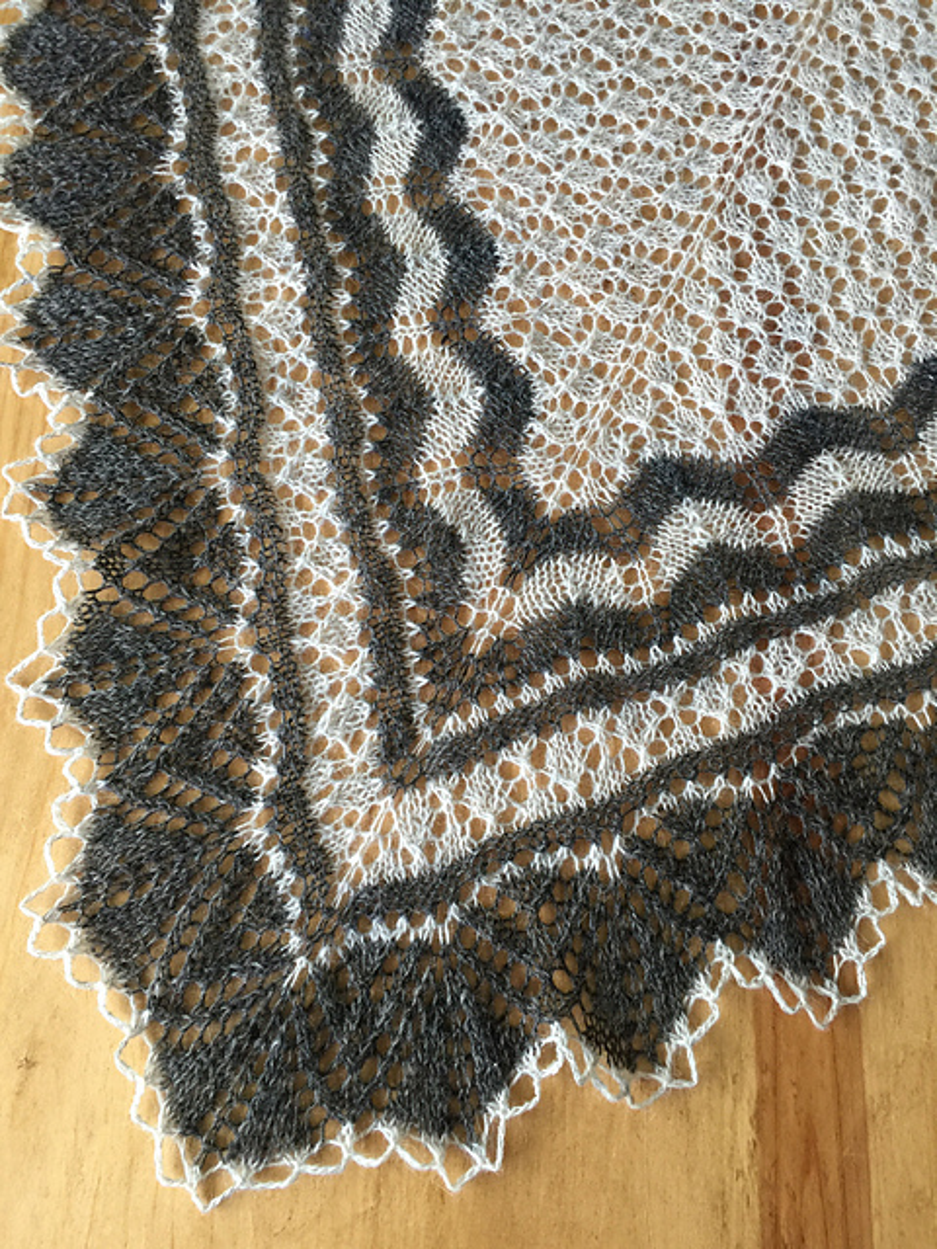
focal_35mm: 29
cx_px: 468
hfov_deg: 48.2
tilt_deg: -75.1
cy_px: 624
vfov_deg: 61.7
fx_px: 1047
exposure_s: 1/15
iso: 64
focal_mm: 4.15
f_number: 2.2
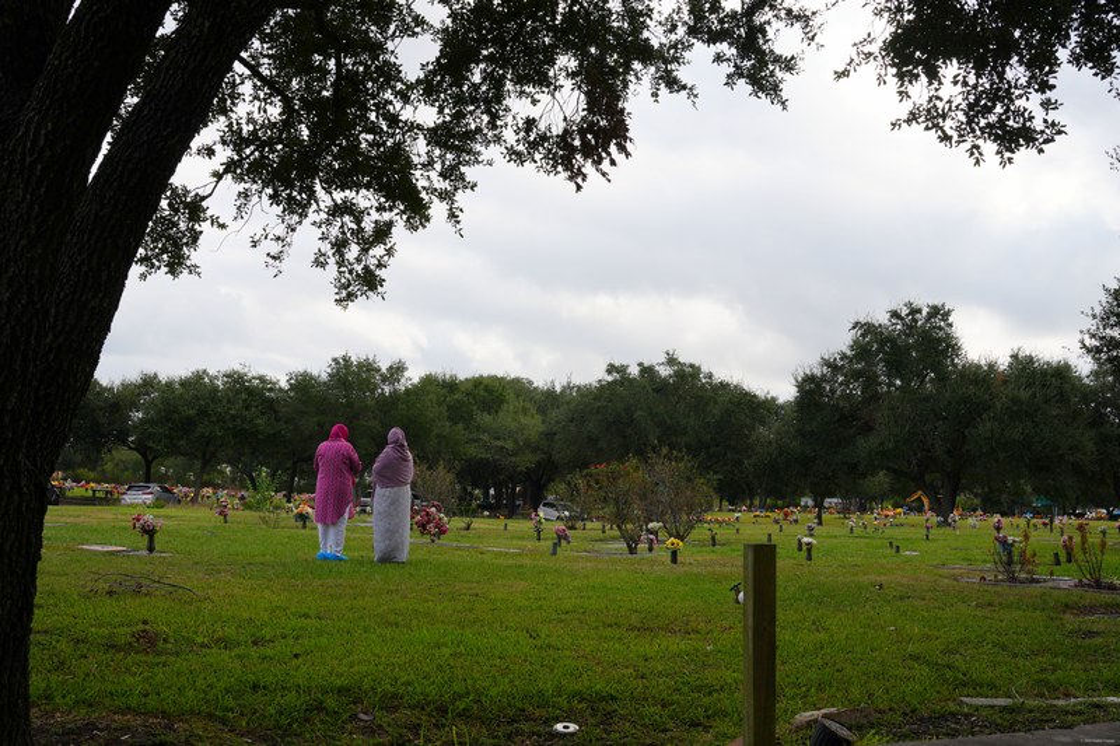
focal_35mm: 34
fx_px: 1073
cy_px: 373
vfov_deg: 38.3
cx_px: 560
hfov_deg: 55.1
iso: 100
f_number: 8
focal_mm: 23
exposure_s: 1/125
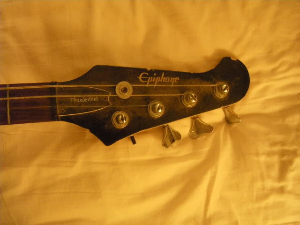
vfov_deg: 37.7
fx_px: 329
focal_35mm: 38
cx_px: 150
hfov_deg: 49.0
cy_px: 112
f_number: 3.5
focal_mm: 6.3
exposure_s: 1/20
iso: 800
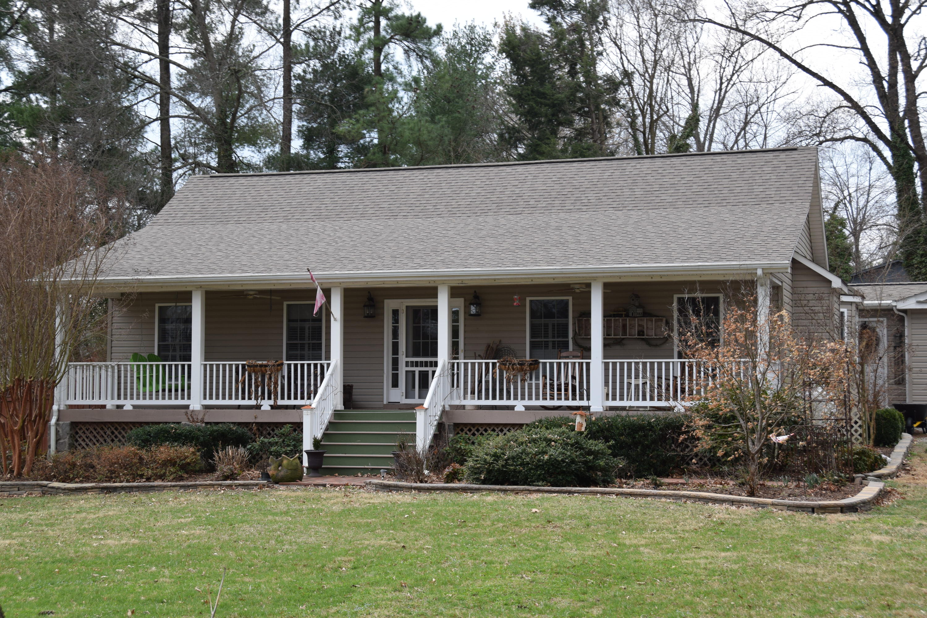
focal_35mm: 57
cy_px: 309
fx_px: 1468
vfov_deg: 23.8
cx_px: 464
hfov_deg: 35.1
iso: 220
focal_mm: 38
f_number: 8
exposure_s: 1/250
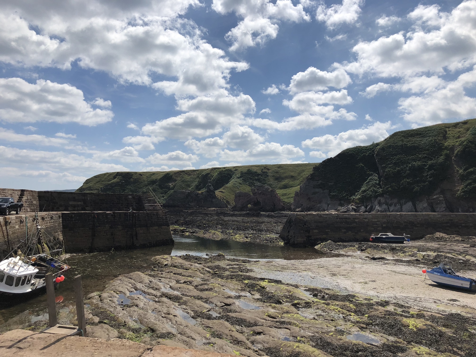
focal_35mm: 28
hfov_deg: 63.4
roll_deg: -0.7
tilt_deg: +5.2
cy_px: 178
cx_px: 238
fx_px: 385
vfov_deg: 49.7
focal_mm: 3.99
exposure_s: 1/6944
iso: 25
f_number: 1.8
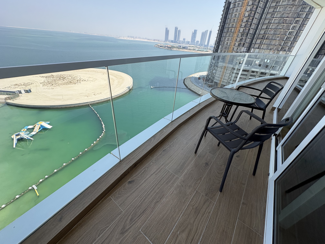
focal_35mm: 14
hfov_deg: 102.1
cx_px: 162
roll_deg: -5.4
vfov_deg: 85.7
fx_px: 131
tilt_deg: -31.7
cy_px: 122
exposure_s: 1/840
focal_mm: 2.22
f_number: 2.2
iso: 50
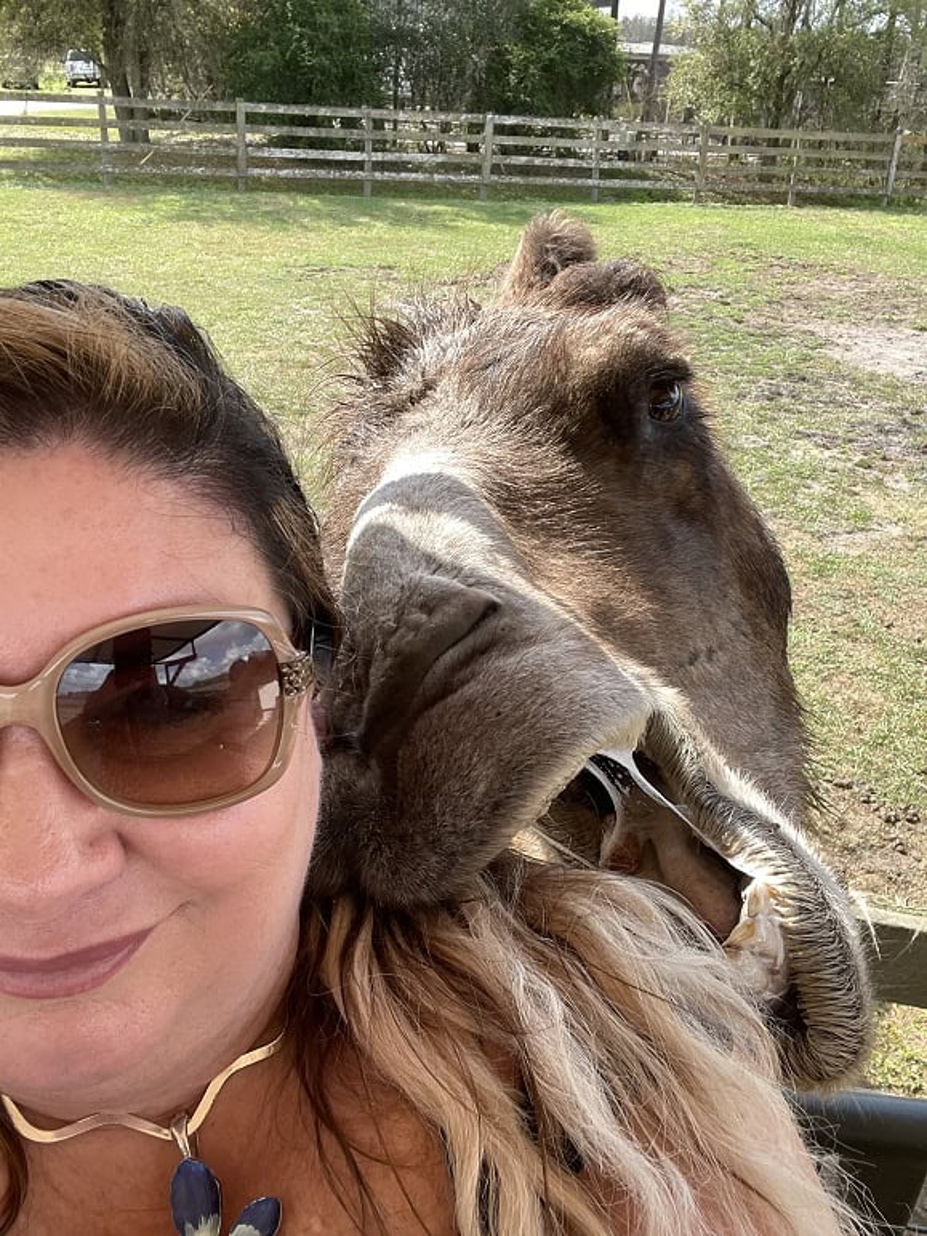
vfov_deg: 60.0
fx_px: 1071
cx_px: 464
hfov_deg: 46.8
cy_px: 618
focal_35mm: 30
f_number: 2.2
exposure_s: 1/121
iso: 25
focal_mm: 2.7
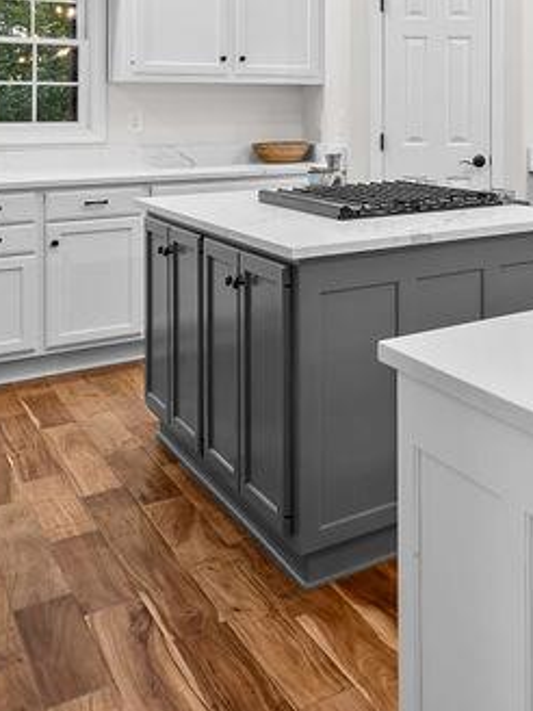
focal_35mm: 42
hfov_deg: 28.9
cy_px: 96
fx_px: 862
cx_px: 665
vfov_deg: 41.8
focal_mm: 14
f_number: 10
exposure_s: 1.3
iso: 250
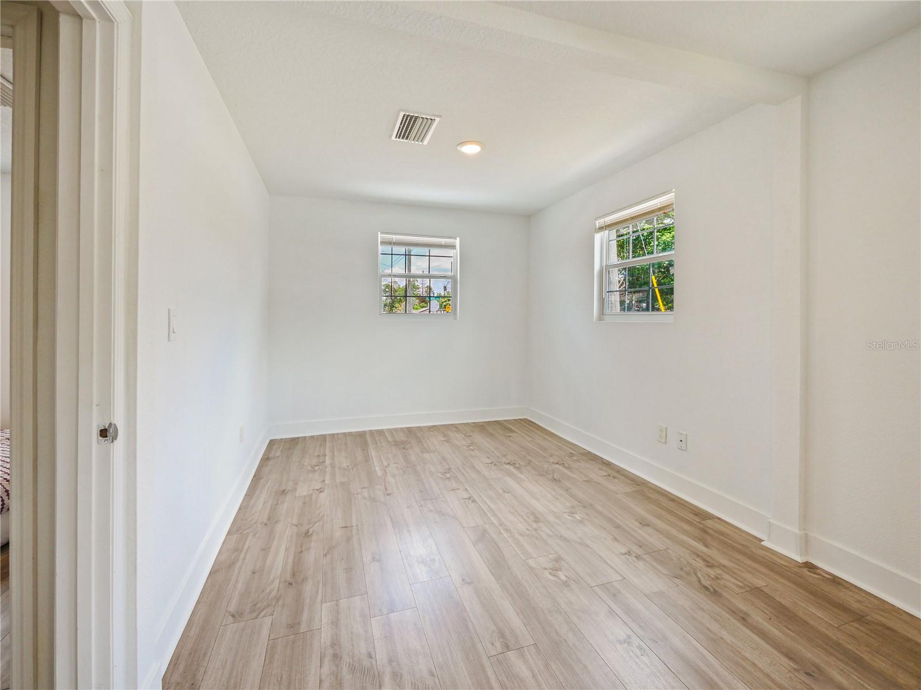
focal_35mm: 14
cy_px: 345
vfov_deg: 85.7
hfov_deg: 102.1
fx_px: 372
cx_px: 460
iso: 500
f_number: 4
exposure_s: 1/60
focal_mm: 7
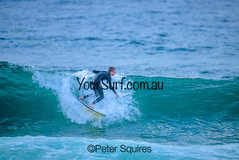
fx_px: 5312
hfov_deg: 2.6
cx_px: 120
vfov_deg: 1.7
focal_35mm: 800
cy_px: 80
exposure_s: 1/2000
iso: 3200
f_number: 6.3
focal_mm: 800
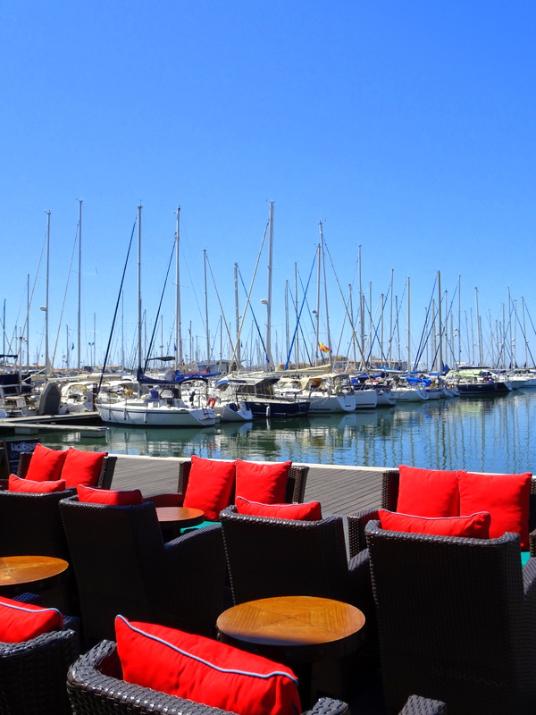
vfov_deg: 58.4
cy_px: 358
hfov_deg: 45.4
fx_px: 640
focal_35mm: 31
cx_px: 268
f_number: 4
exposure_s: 1/800
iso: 80
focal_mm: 5.26
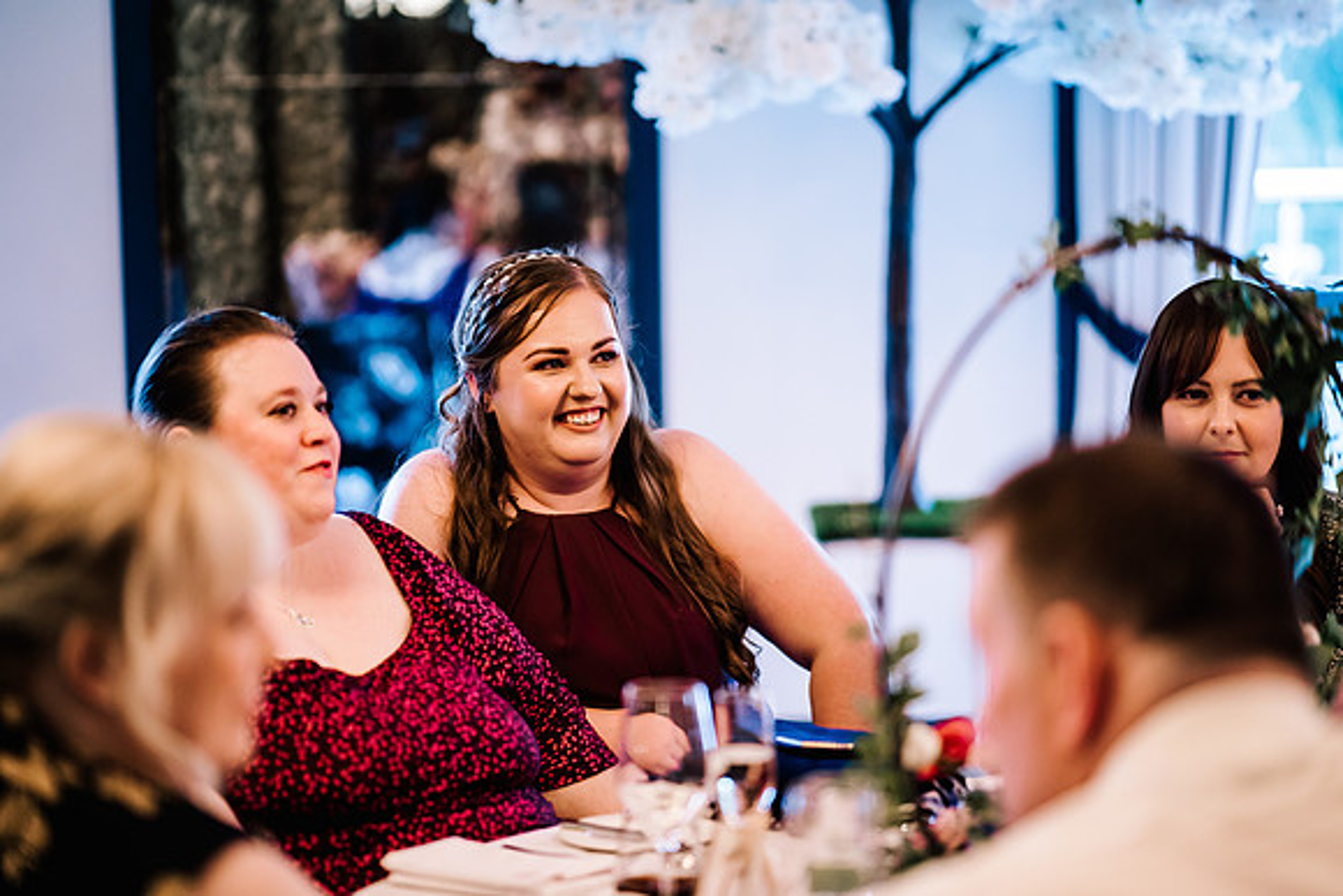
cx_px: 672
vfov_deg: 16.1
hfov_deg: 23.9
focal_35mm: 85
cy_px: 448
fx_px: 3172
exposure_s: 1/500
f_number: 1.4
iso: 1000
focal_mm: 85
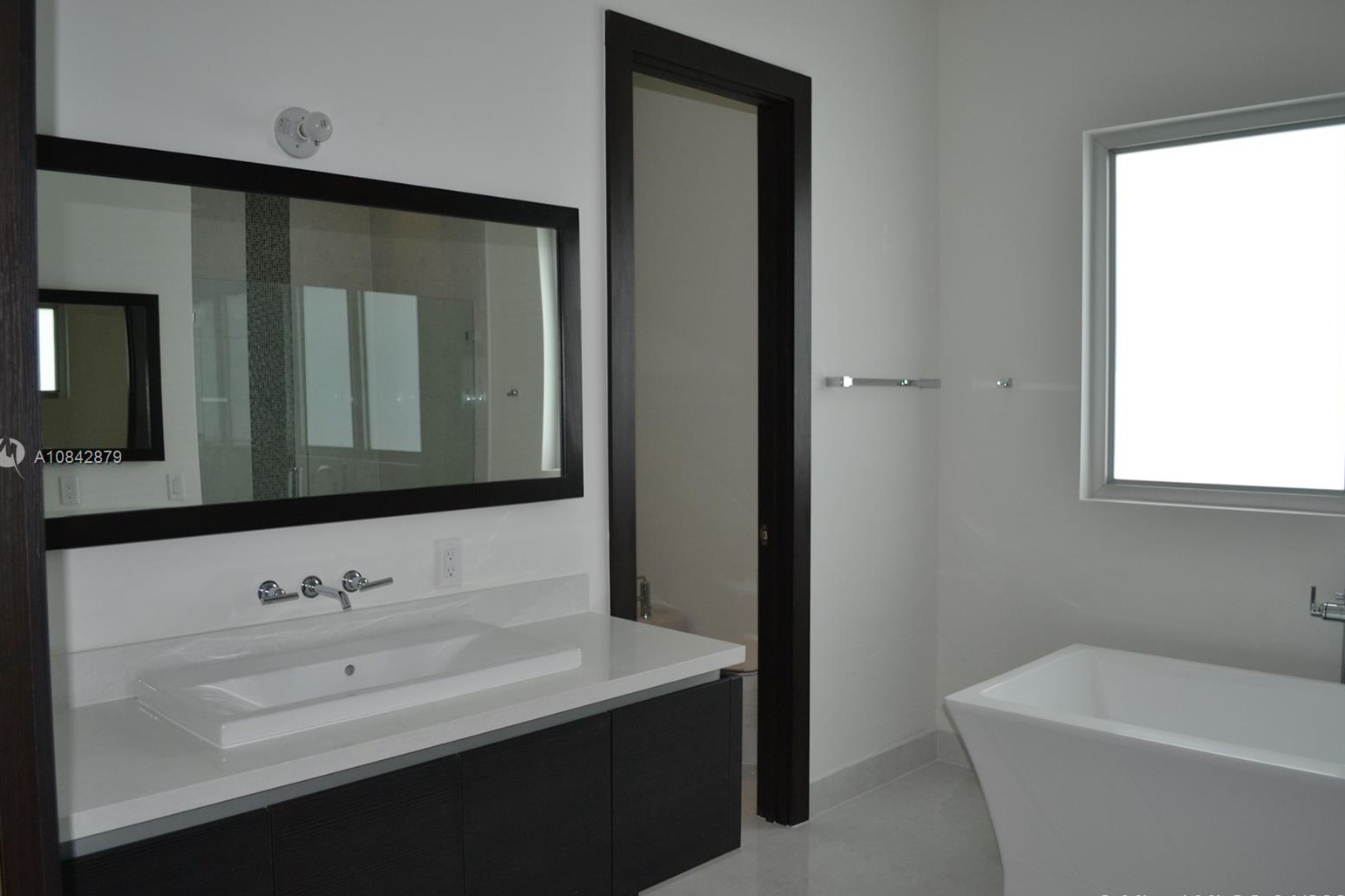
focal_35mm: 28
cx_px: 682
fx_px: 1046
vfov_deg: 46.4
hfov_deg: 65.5
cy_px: 458
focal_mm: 18
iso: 360
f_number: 4
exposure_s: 1/125
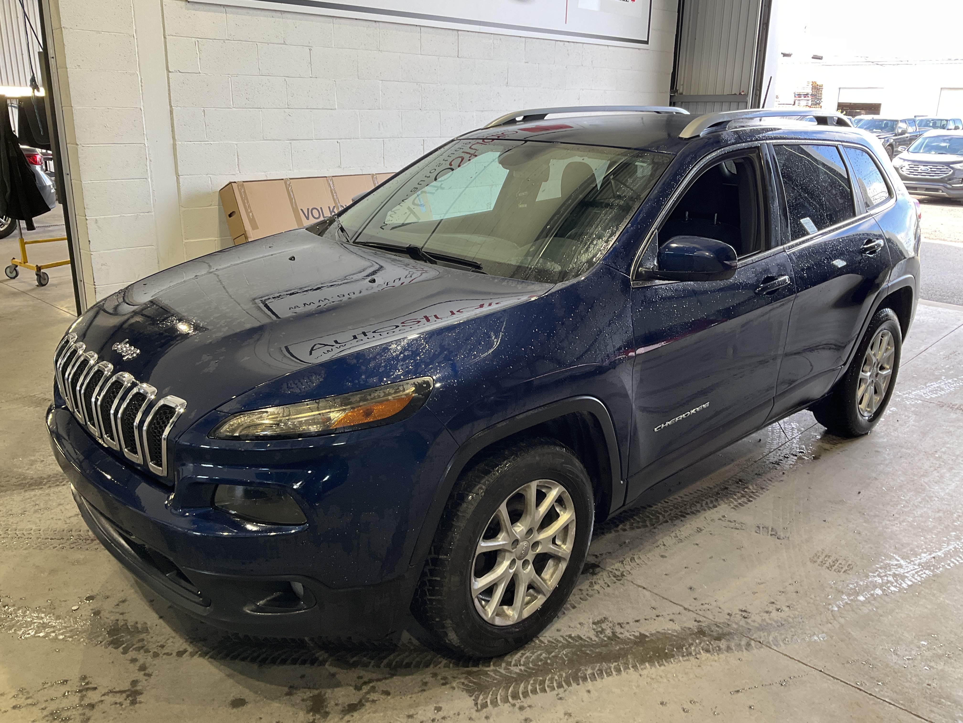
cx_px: 482
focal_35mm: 29
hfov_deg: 61.7
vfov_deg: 48.2
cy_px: 362
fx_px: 807
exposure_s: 1/60
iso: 32
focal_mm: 3
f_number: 1.8
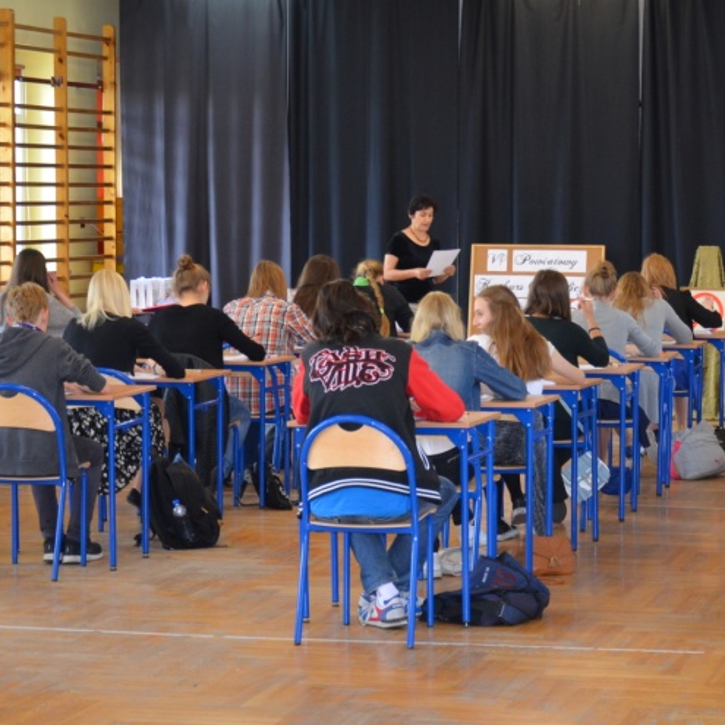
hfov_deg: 17.3
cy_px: 300
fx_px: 2370
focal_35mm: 100
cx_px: 520
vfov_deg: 17.4
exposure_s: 1/60
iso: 560
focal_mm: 38
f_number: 4.5
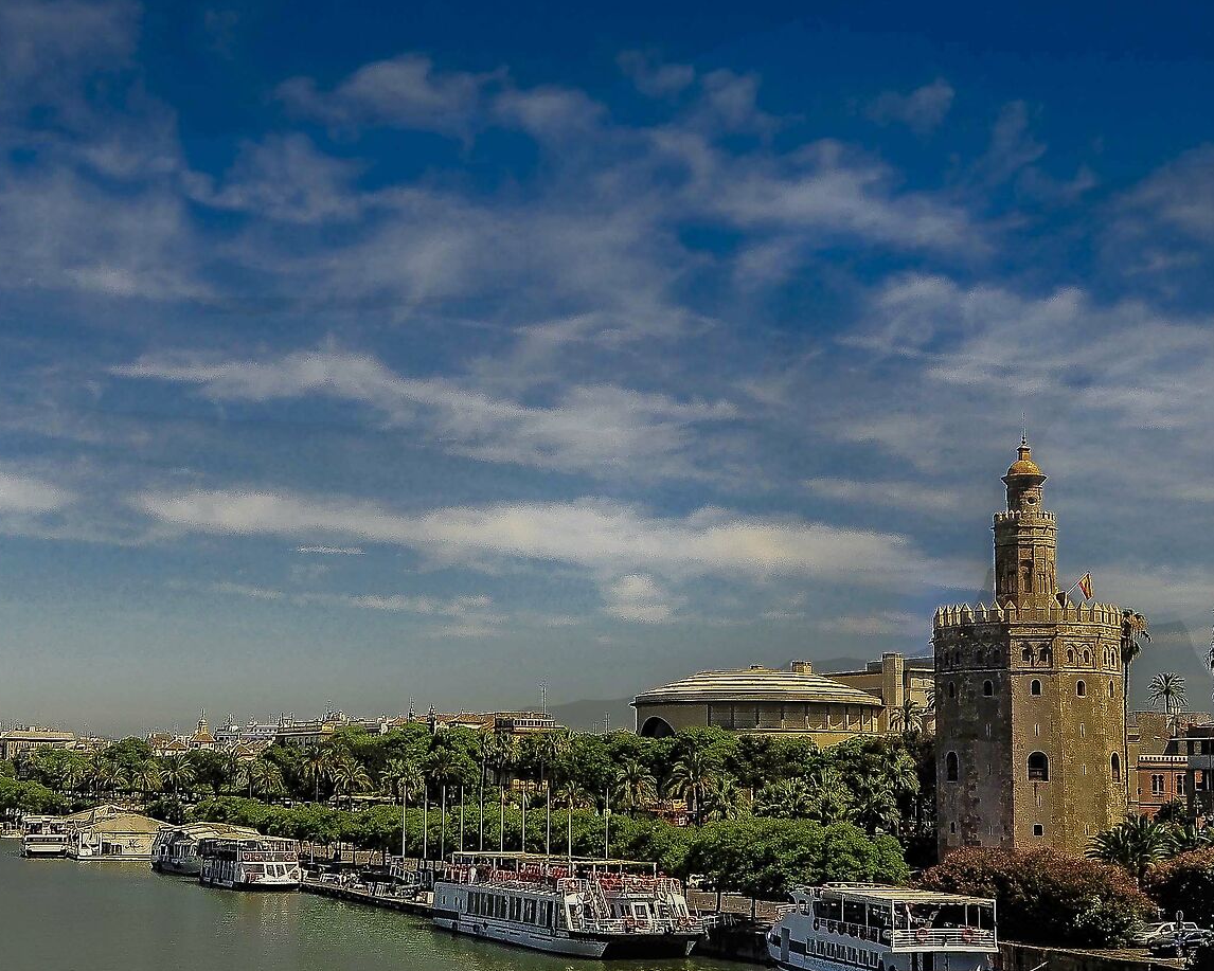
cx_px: 442
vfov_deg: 28.6
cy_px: 554
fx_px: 1904
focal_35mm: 53
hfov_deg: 35.1
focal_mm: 18
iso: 200
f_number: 8
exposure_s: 1/1000
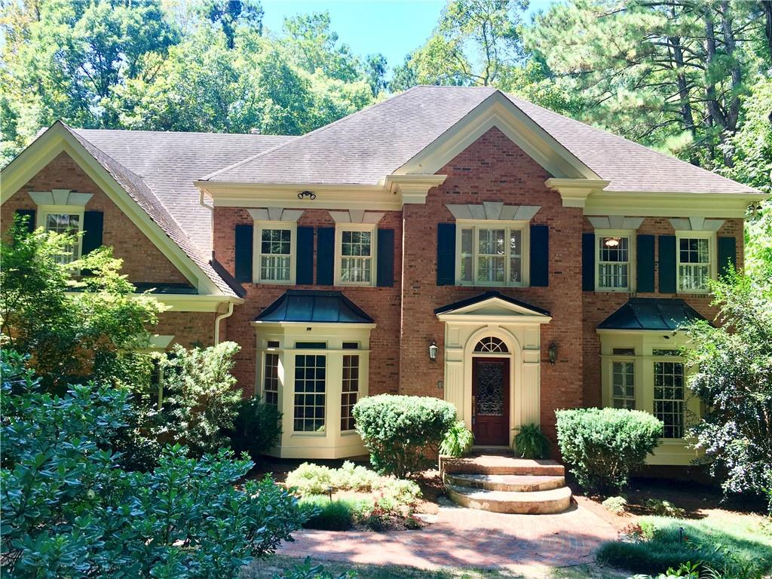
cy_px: 290
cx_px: 386
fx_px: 647
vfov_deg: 48.2
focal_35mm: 29
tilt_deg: +3.9
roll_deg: -1.0
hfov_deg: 61.7
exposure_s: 1/173
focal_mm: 4.15
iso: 25
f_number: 2.2
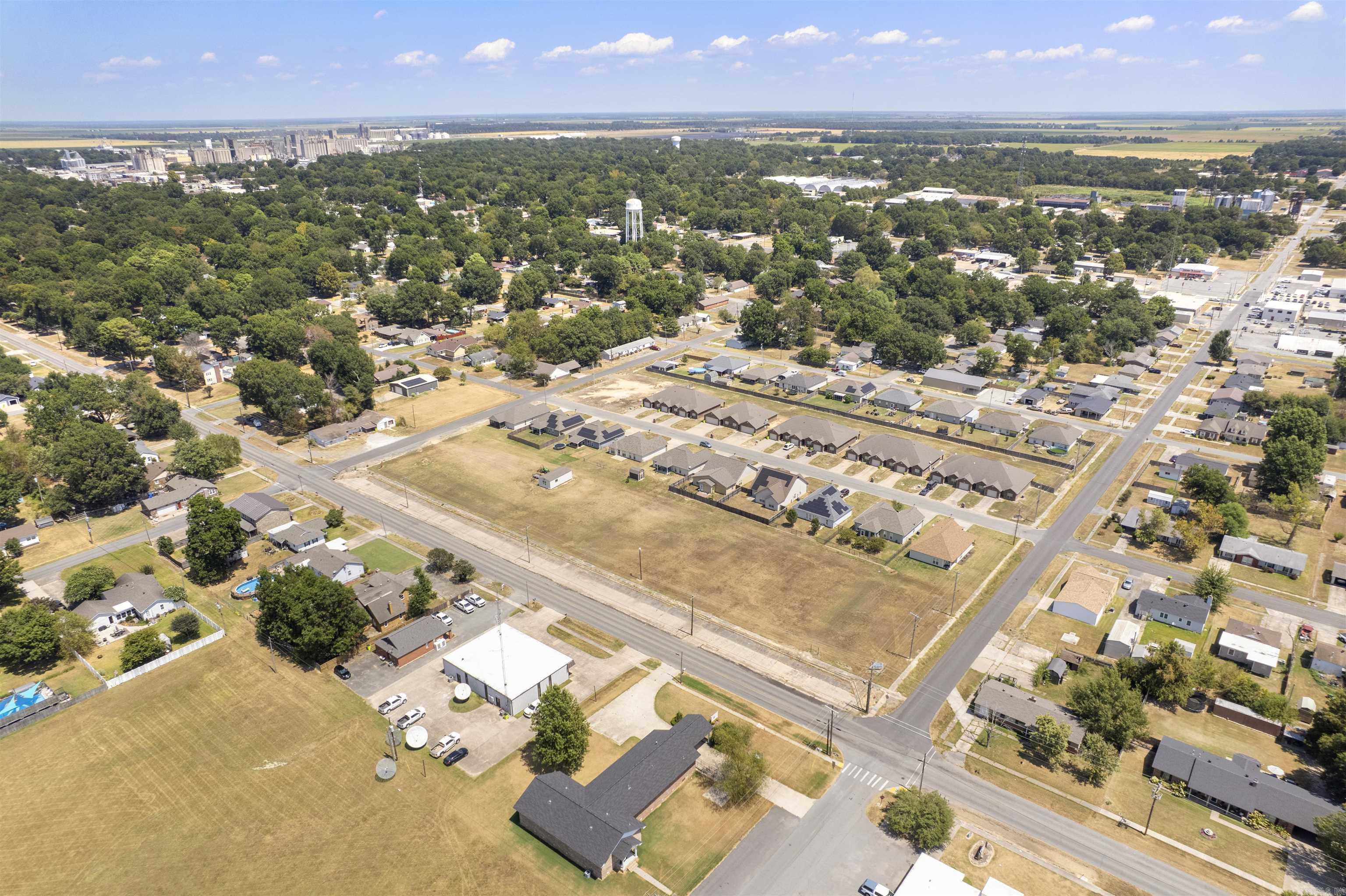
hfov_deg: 78.6
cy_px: 448
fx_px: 822
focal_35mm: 22
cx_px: 673
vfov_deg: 57.2
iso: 100
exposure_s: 1/160
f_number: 2.8
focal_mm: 8.38
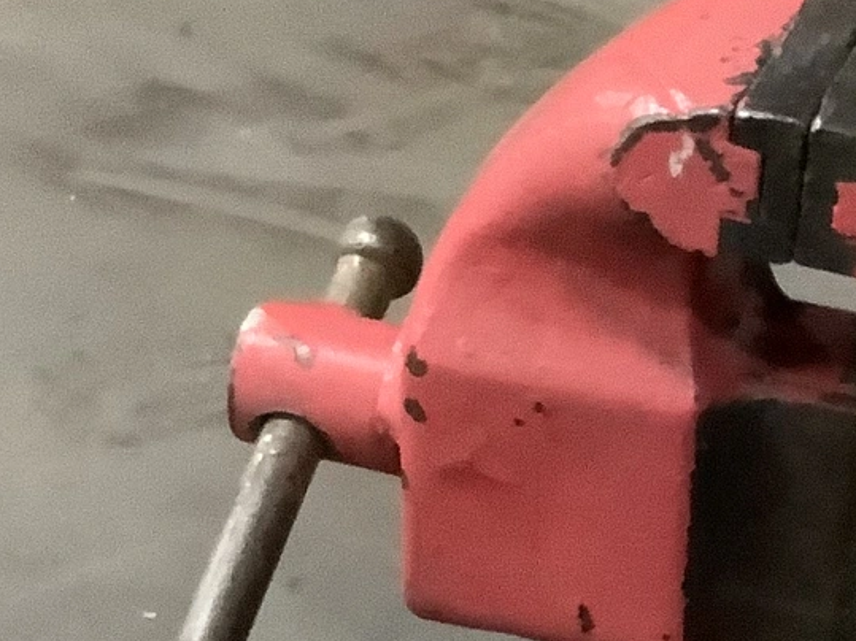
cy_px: 557
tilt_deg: -31.7
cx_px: 1112
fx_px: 2843
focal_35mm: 115
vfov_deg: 12.8
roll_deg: -3.2
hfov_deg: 16.2
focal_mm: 3.3
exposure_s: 1/20
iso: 640
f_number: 2.4
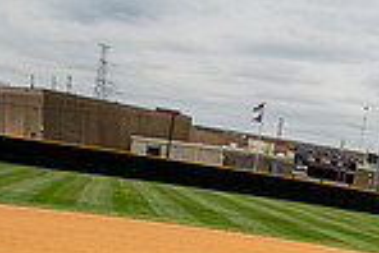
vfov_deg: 14.4
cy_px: 552
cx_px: 356
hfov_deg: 26.5
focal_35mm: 73
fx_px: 769
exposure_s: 1/250
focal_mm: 24
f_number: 10
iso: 100
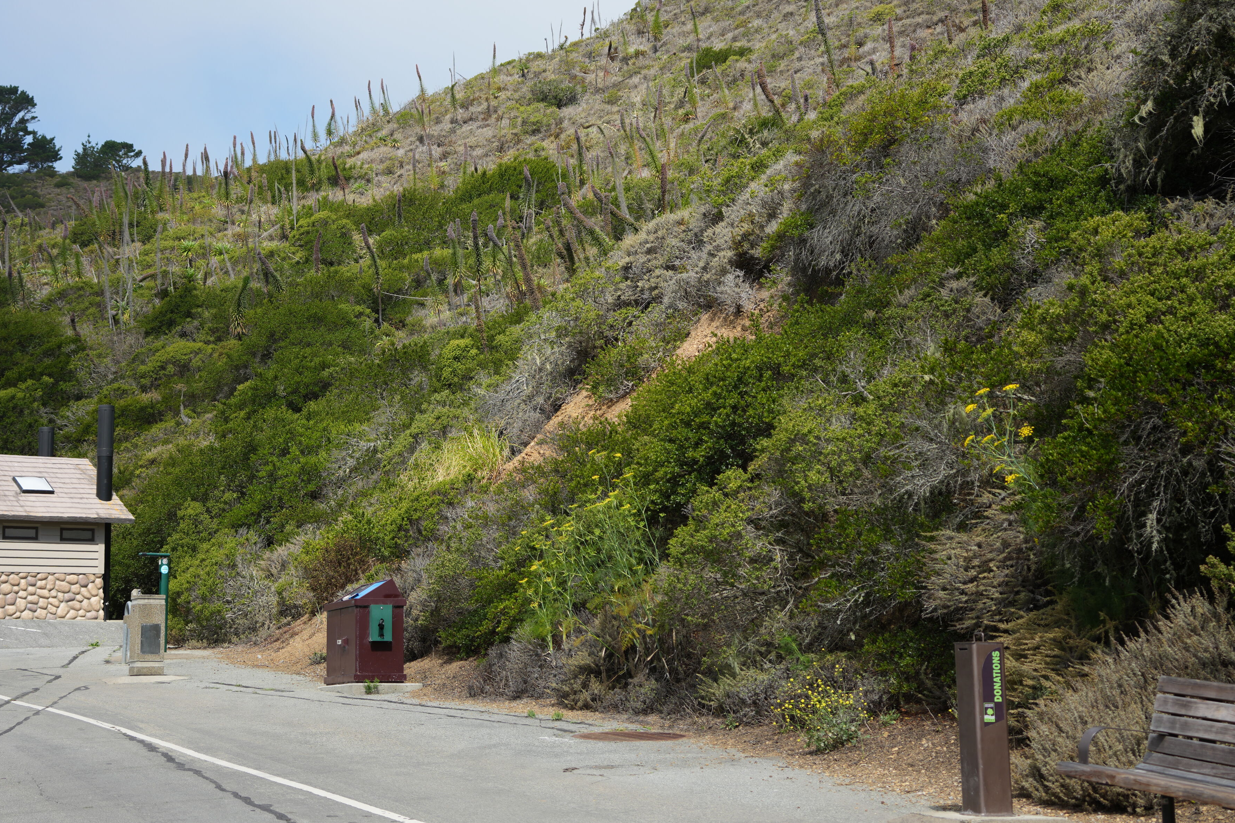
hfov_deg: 32.8
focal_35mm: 61
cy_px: 356
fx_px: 2093
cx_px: 532
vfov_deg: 22.2
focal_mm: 50
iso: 160
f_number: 4.5
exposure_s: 1/800
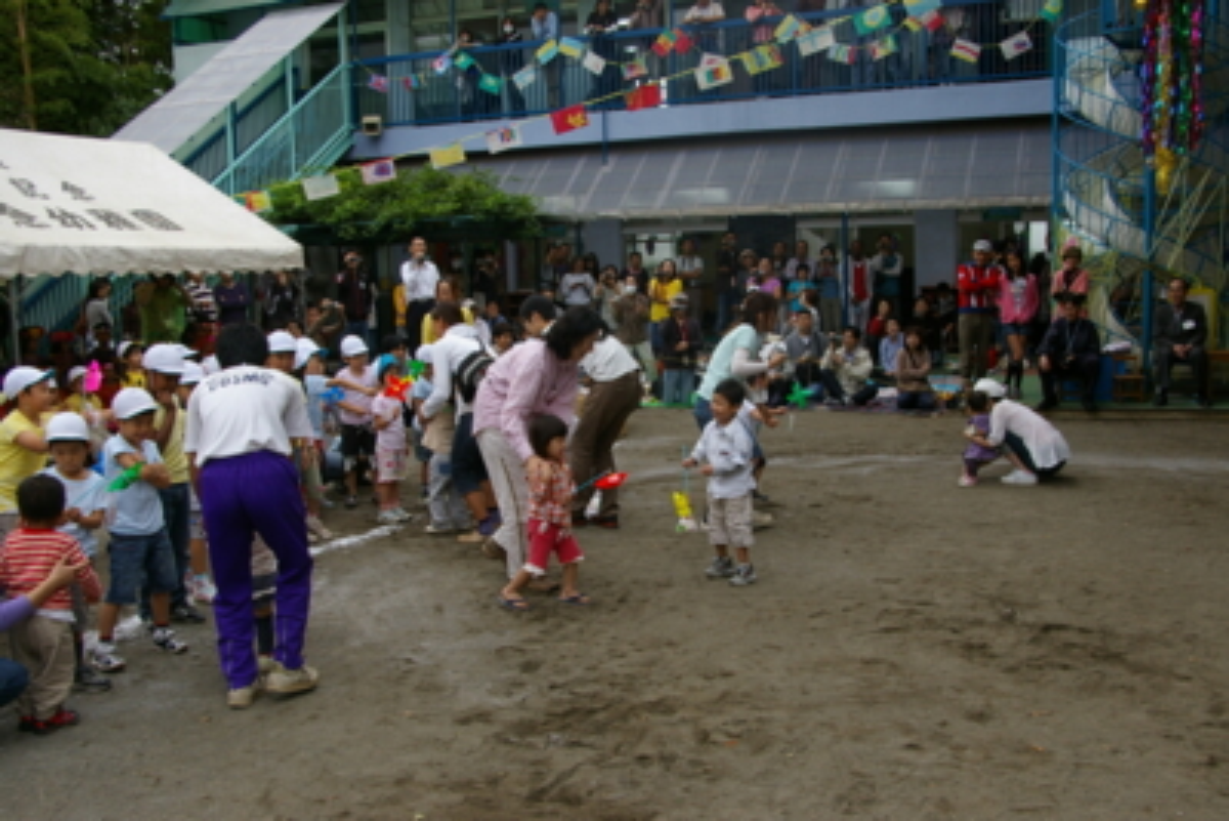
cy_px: 410
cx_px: 614
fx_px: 1229
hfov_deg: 53.1
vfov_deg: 36.9
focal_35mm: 36
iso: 200
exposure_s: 1/125
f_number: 6.7
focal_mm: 24
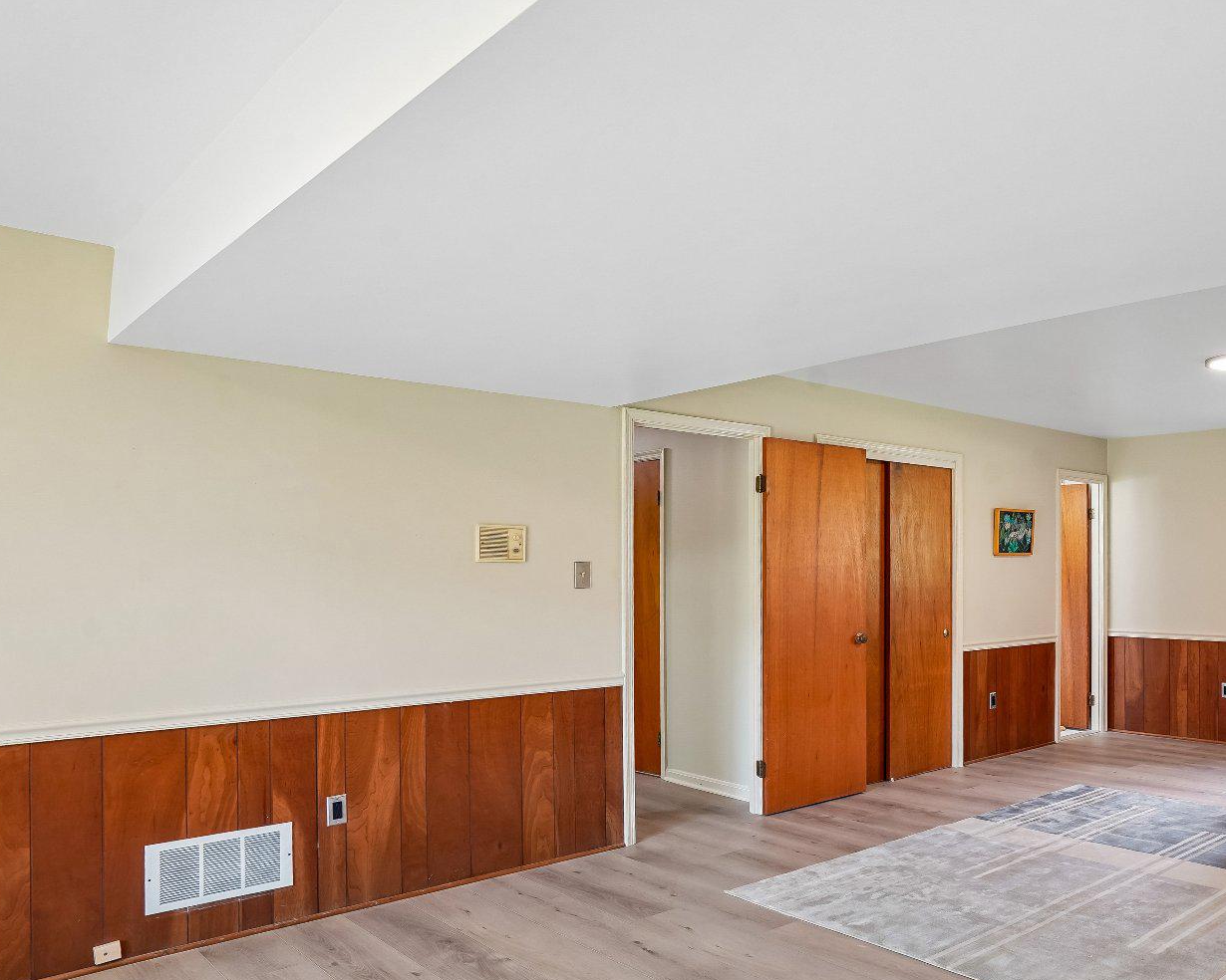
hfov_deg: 62.6
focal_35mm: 25
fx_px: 907
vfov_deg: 56.1
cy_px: 614
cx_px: 974
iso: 200
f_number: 8
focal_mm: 16
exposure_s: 1/5
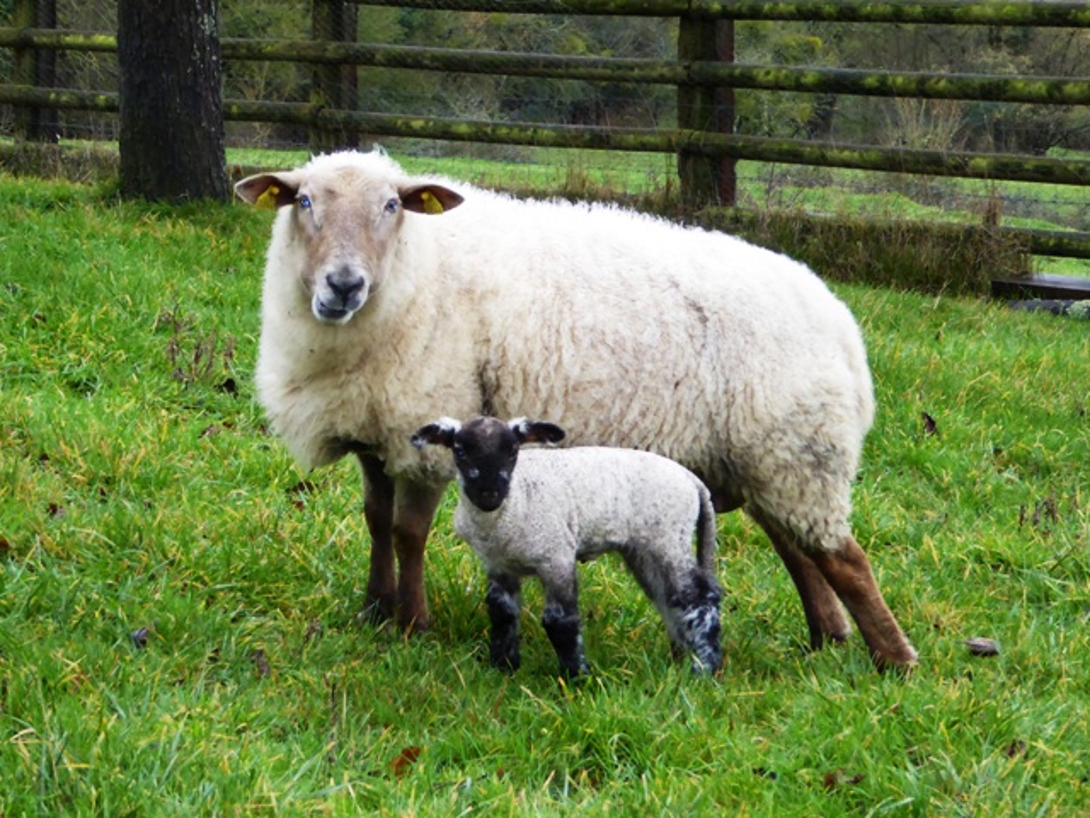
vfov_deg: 13.8
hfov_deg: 18.4
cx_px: 545
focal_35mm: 107
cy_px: 409
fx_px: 3369
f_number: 5
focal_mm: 17.5
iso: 400
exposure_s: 1/60
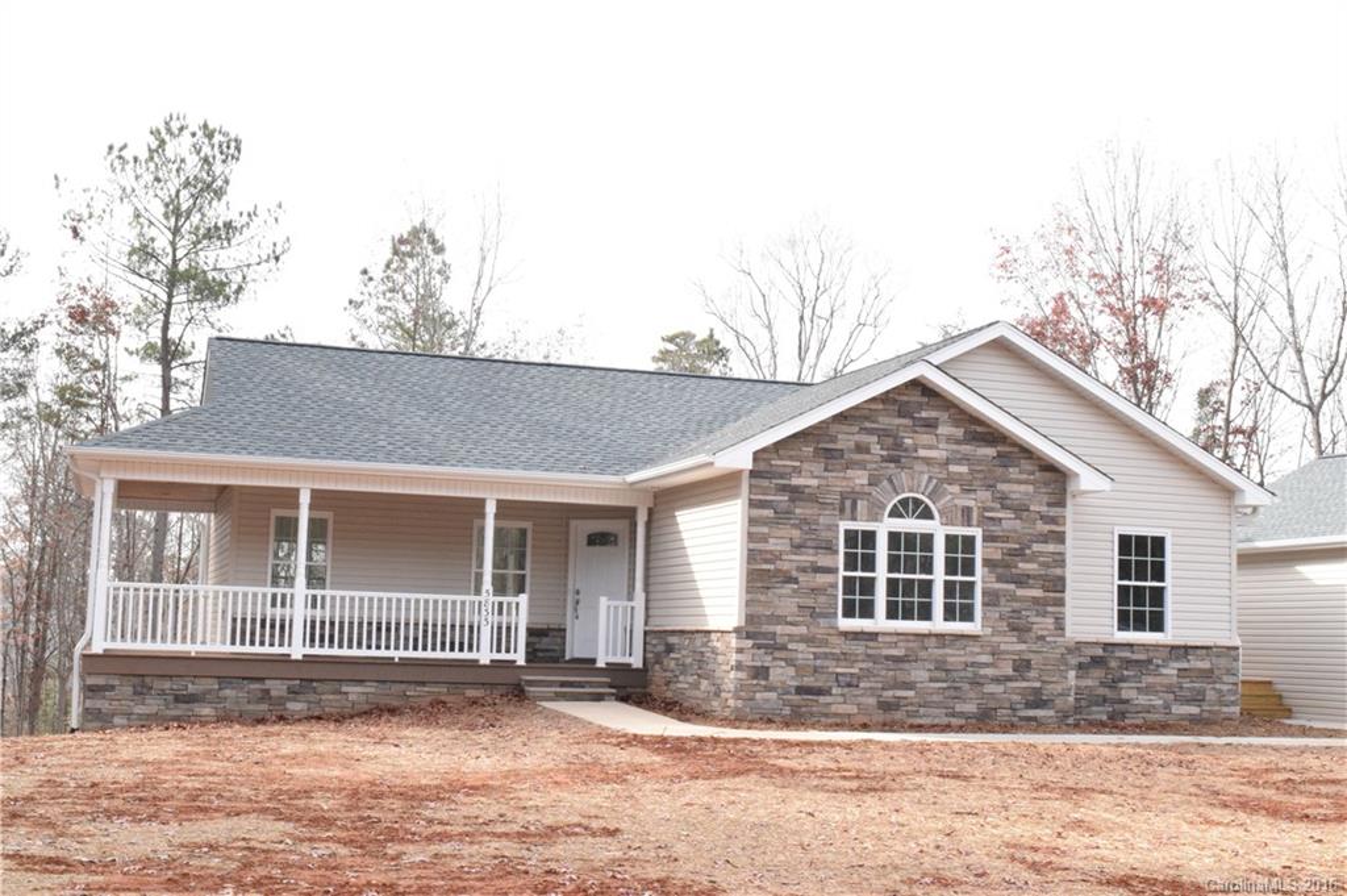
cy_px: 448
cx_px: 674
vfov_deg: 28.9
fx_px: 1738
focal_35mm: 46
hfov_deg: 42.4
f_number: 29
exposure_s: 1/200
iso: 3200
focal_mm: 31
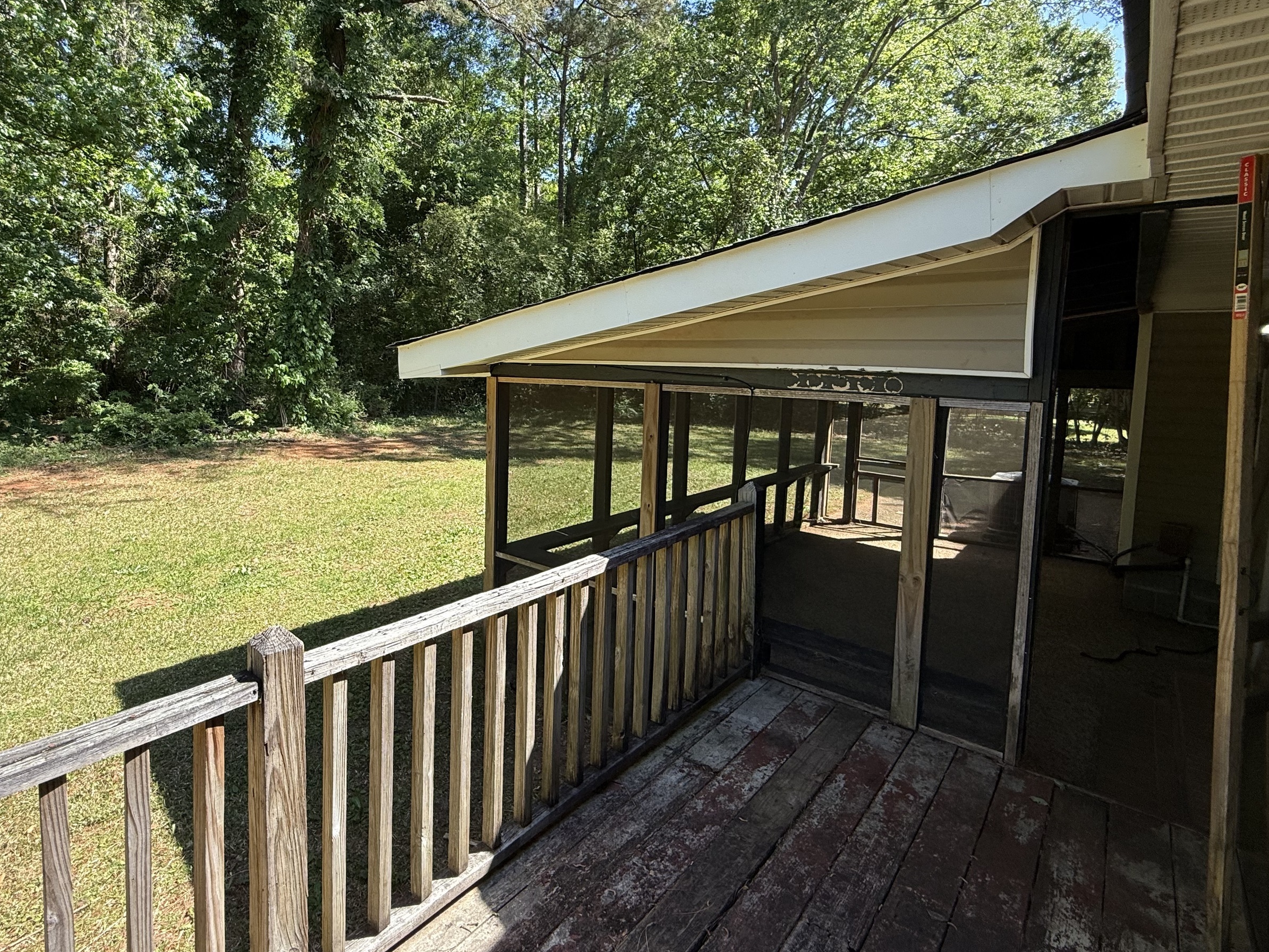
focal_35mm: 18
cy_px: 402
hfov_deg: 86.7
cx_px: 510
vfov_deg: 71.2
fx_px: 660
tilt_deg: -3.2
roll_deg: -2.2
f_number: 2.2
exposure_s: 1/416
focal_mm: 2.22
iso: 50
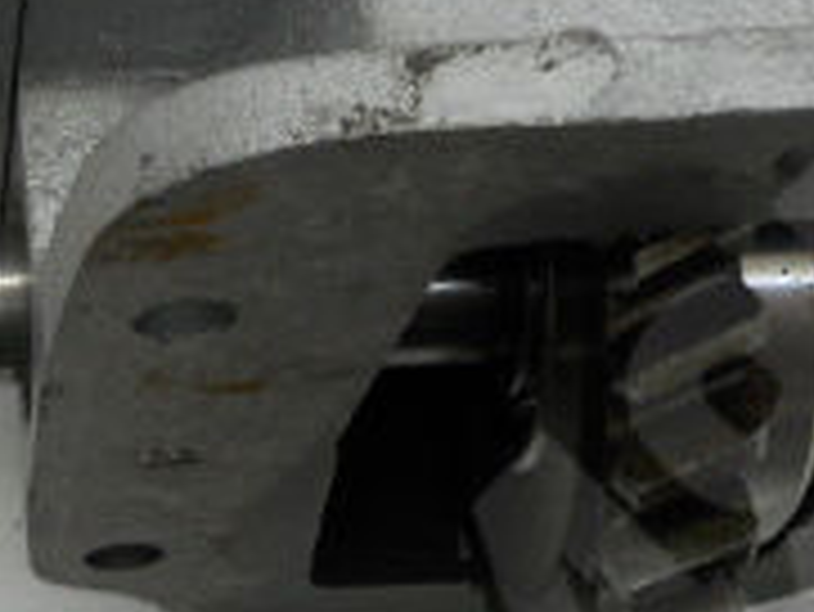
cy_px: -135
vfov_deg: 12.8
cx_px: 63
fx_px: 2659
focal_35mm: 113
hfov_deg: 17.1
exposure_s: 1/30
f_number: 3.5
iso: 125
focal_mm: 5.8
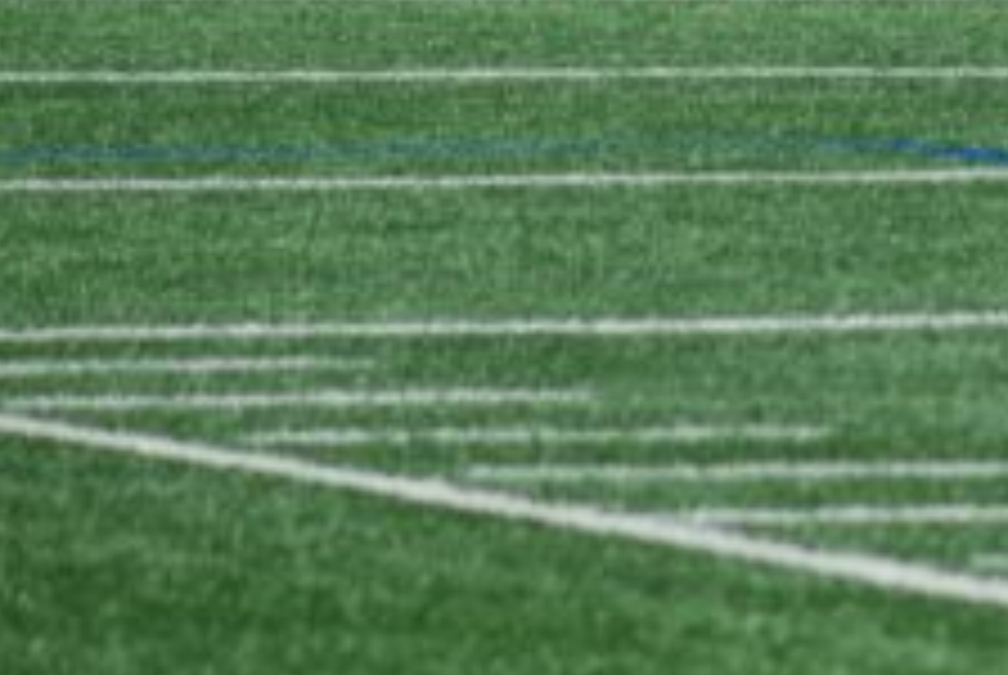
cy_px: 2
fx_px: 18756
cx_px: 1008
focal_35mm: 669
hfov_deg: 3.1
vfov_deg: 2.1
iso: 200
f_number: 5.6
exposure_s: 1/500
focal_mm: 200
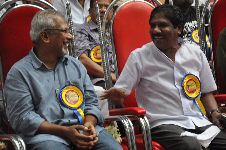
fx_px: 752
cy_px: 75
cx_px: 113
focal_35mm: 120
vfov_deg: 11.4
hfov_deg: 17.1
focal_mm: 80
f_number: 5.3
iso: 640
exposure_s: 1/60
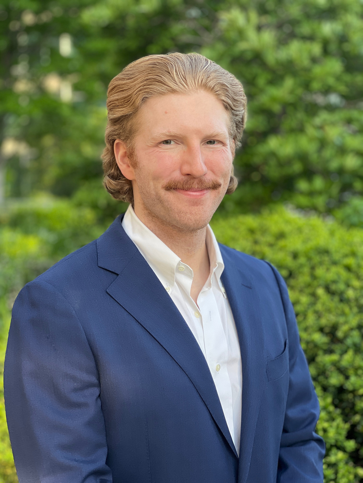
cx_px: 182
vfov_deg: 25.3
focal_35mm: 77
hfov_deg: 19.1
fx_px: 1077
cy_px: 242
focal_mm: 9
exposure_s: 1/121
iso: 50
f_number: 2.8
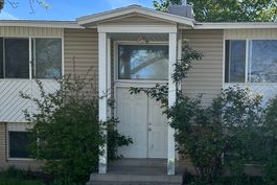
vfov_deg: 26.2
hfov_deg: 38.1
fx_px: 393
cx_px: 198
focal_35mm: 51
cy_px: 136
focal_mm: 5.7
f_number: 1.5
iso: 50
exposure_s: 1/1361
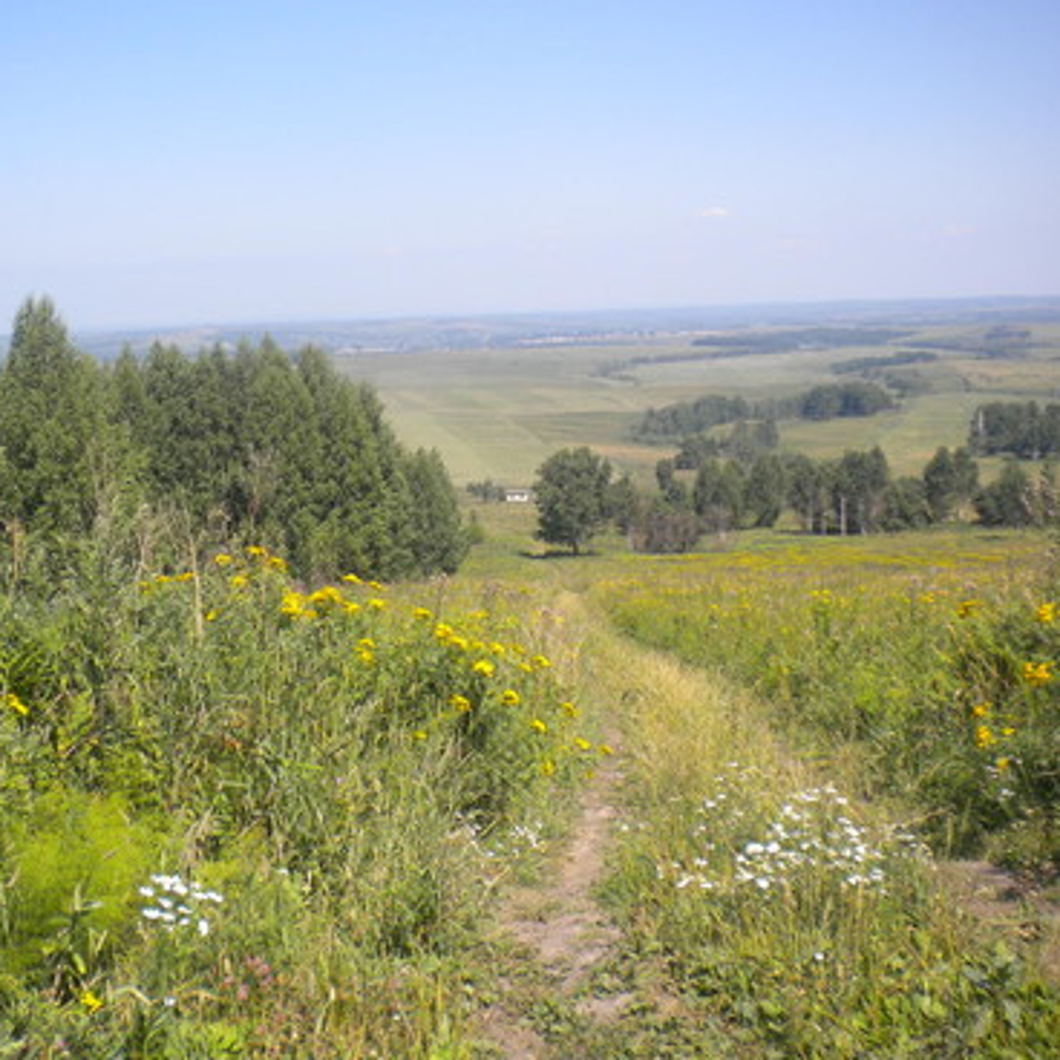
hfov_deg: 39.8
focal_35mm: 42
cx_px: 409
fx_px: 1455
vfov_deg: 40.0
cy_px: 526
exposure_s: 1/416
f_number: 4.6
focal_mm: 6.3
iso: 80
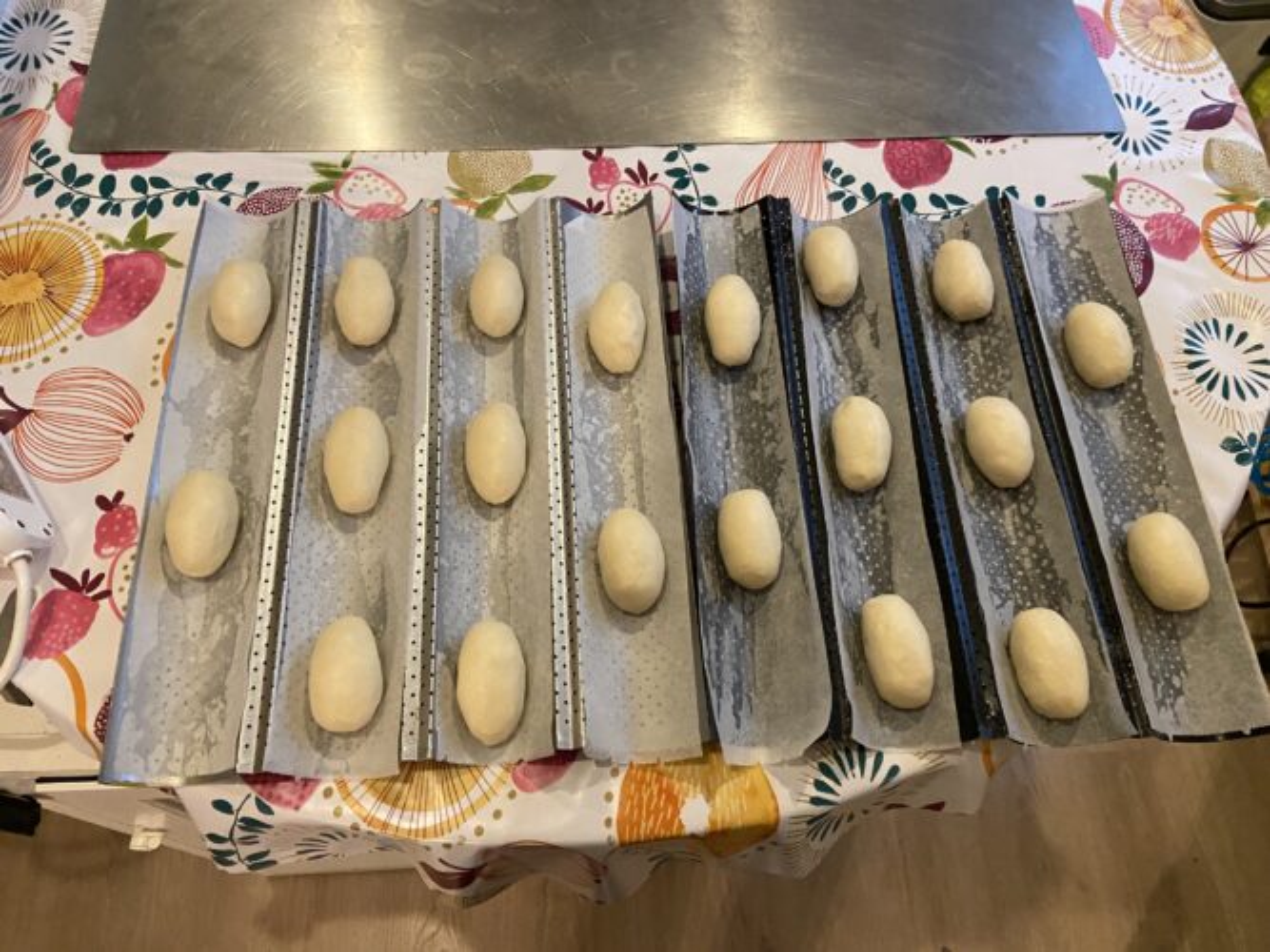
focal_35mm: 26
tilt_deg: -64.2
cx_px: 635
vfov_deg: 53.0
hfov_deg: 67.3
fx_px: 954
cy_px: 476
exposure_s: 1/50
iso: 500
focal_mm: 4.25
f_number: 1.8
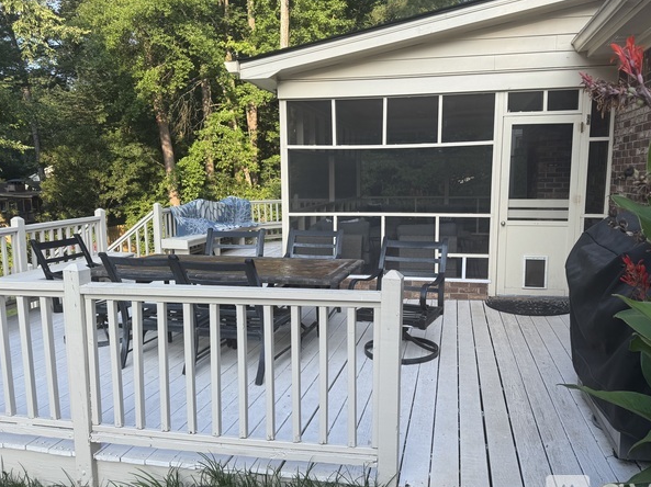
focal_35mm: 27
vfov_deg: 51.3
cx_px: 357
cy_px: 245
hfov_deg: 65.2
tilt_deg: -8.7
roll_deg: +0.4
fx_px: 507
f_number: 1.78
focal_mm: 6.76
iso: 80
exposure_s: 1/723
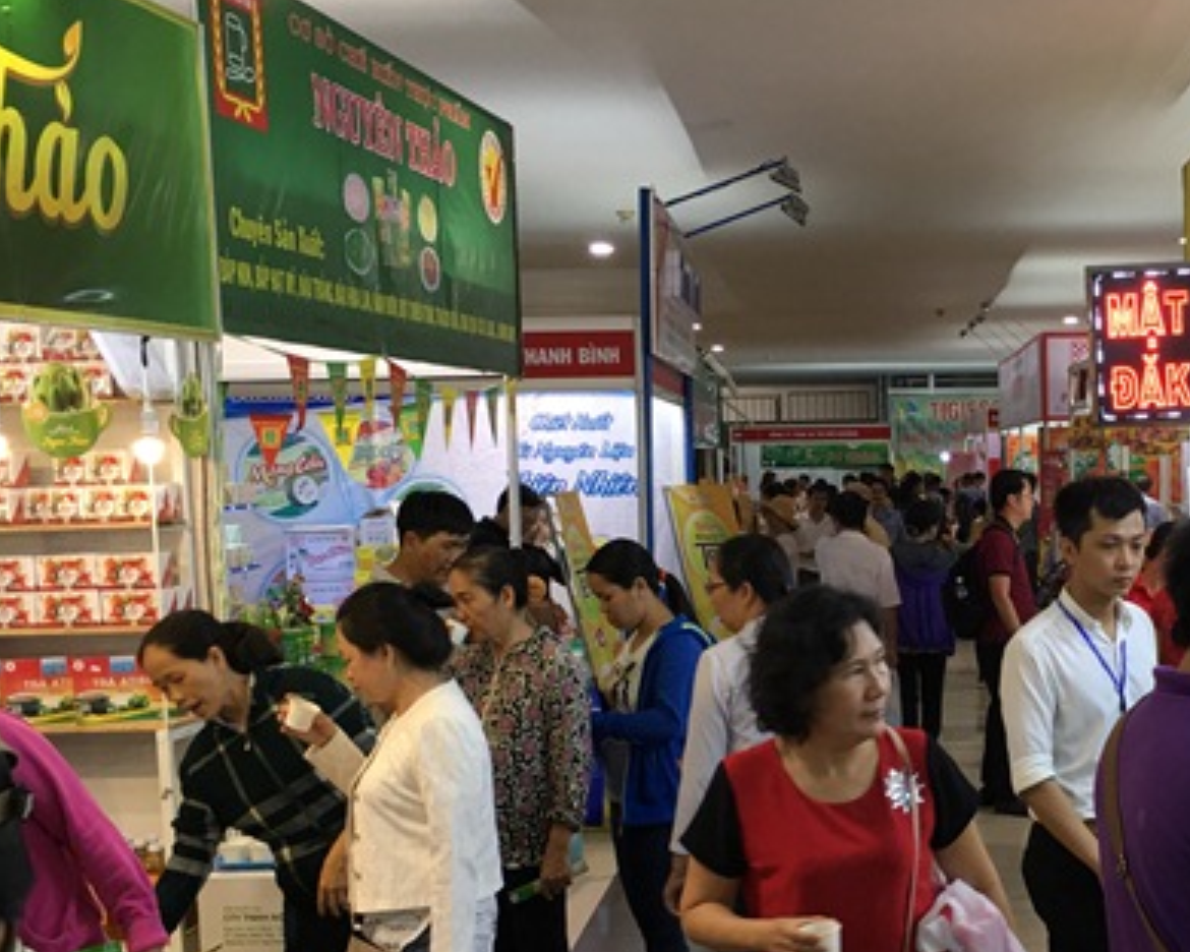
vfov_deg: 26.0
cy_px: 696
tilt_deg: -5.7
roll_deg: +1.5
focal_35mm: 58
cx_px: 940
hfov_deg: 31.7
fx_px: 2043
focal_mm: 4.15
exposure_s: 1/17
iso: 32
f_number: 2.2
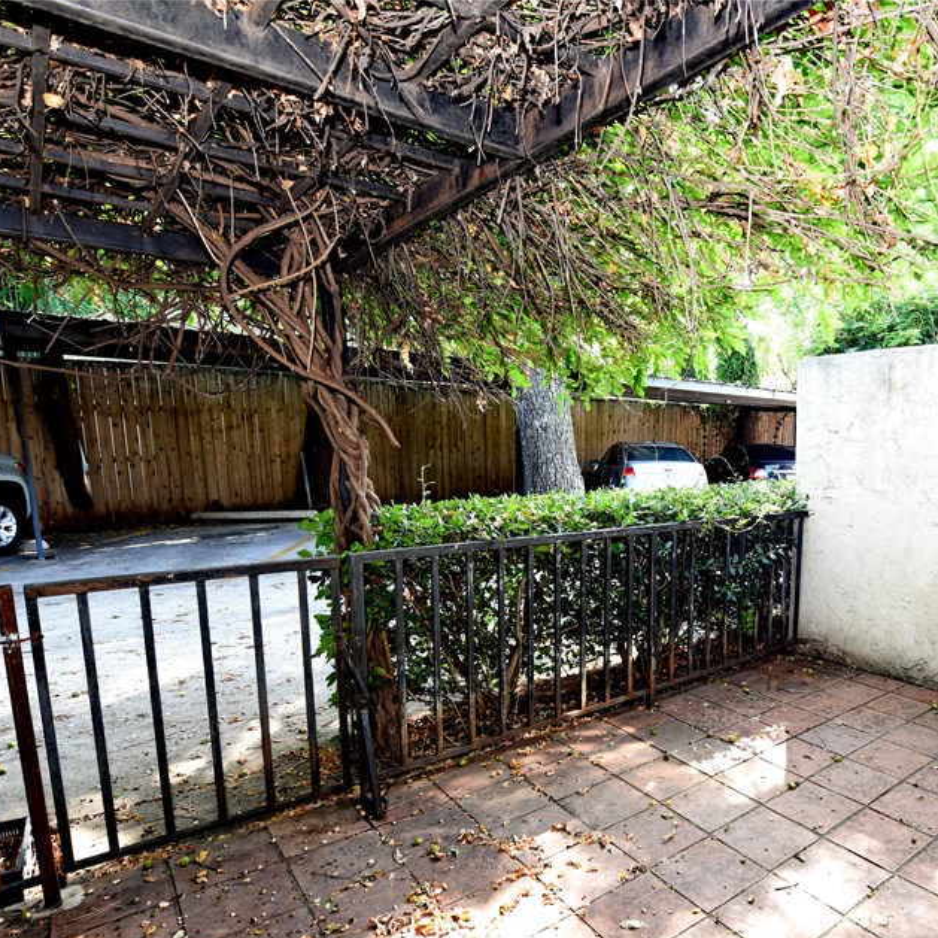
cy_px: 538
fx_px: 674
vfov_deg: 69.2
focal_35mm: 22
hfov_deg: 65.5
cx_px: 699
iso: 560
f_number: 5
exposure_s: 1/60
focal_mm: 15
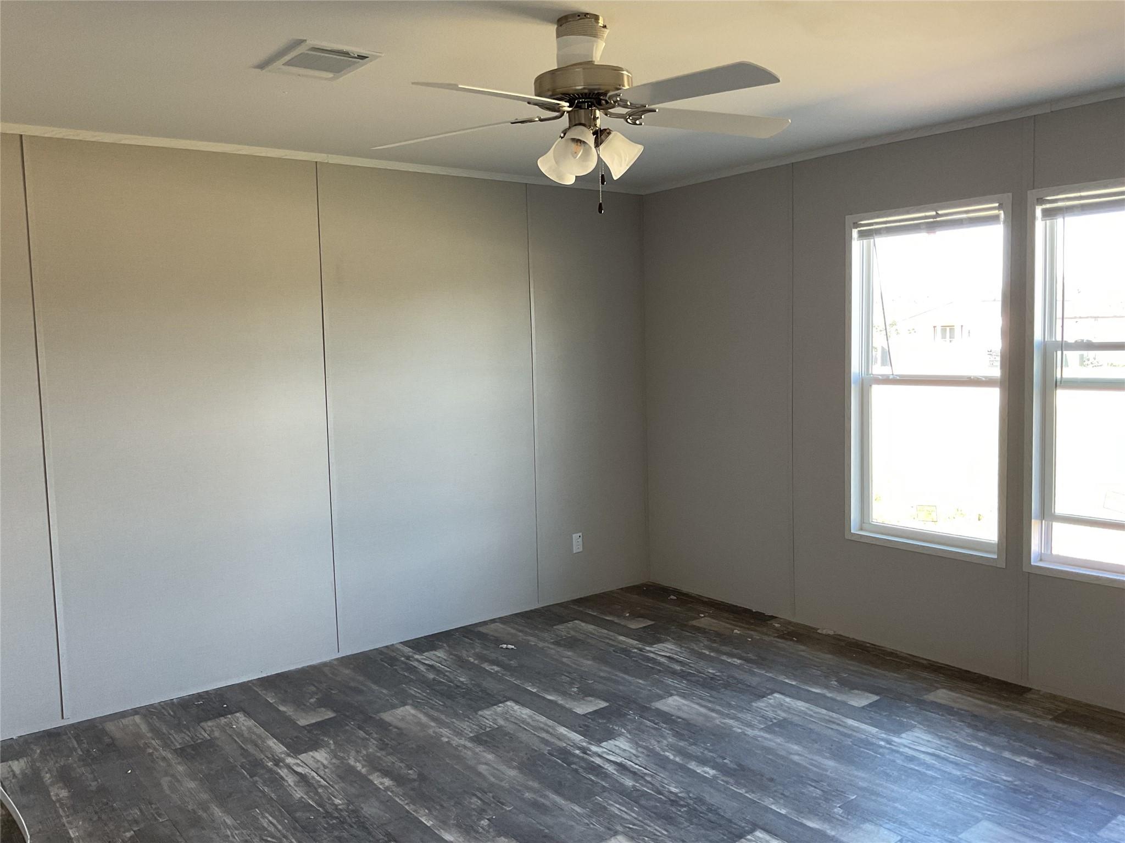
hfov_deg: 61.7
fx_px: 942
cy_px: 422
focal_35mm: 29
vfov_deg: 48.2
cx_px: 562
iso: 64
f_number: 1.8
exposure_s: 1/60
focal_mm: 3
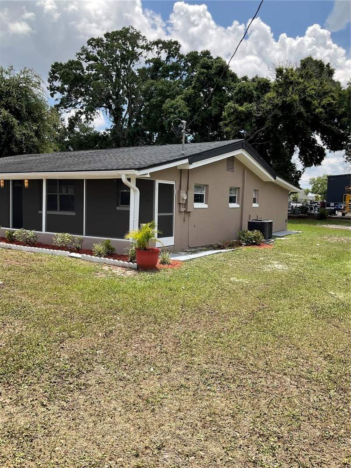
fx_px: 392
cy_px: 234
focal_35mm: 29
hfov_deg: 48.2
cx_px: 176
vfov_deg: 61.6
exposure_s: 1/1195
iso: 16
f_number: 1.8
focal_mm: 3
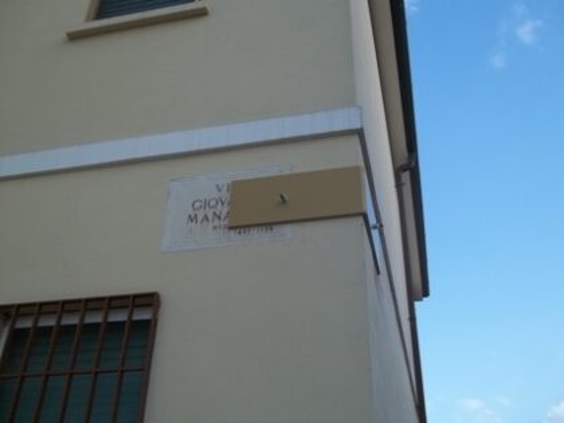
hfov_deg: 51.4
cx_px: 282
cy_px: 212
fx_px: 587
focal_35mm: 36
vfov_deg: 39.7
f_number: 3.1
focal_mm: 6.5
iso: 64
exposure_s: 1/250
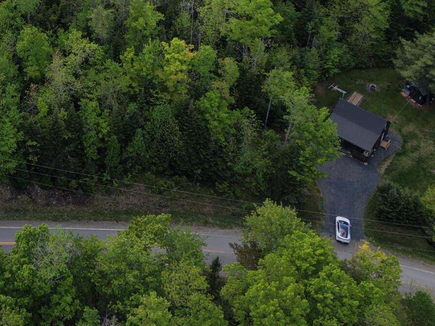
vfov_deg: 16.8
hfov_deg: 22.4
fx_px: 1005
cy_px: -154
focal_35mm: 80
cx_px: -94
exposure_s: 1/100
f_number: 1.8
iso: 100
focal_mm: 8.67
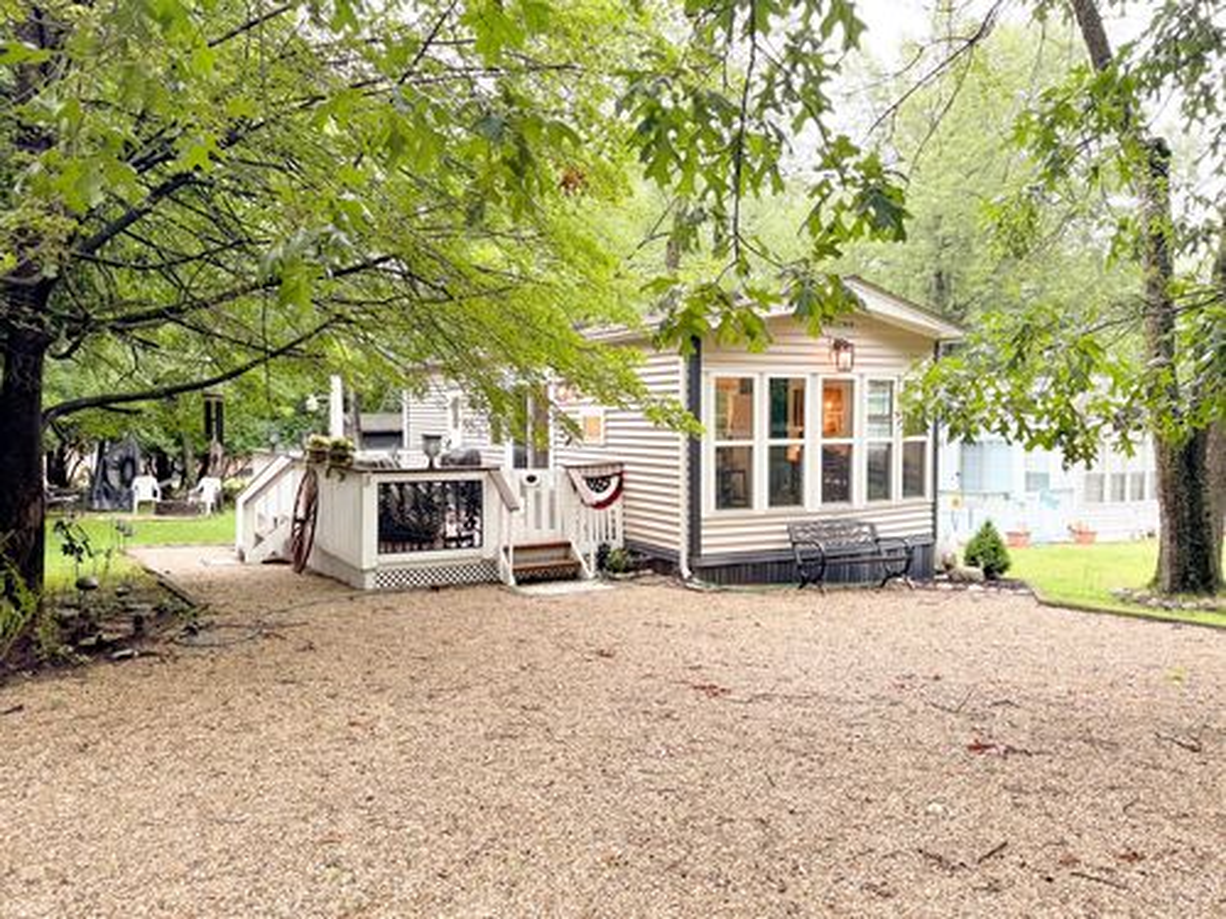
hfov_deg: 71.6
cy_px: 460
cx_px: 613
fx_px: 850
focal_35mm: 24
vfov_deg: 56.8
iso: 80
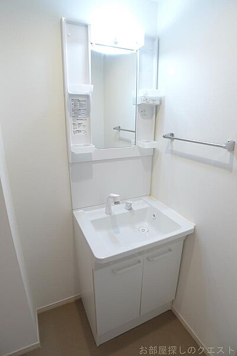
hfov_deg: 53.1
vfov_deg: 73.7
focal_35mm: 24
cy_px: 178
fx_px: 237
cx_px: 118
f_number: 2
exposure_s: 1/25
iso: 80
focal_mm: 5.1
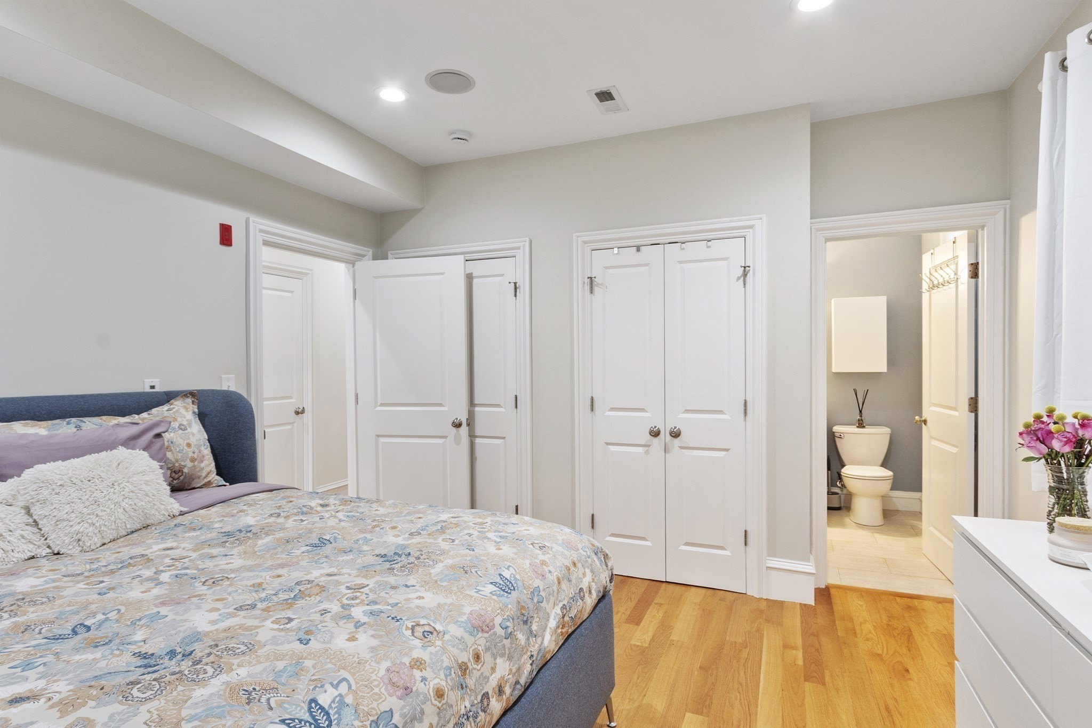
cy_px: 364
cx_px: 546
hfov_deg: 90.0
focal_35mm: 18
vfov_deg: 67.4
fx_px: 546
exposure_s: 1/1.25
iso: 400
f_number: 8
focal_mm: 12
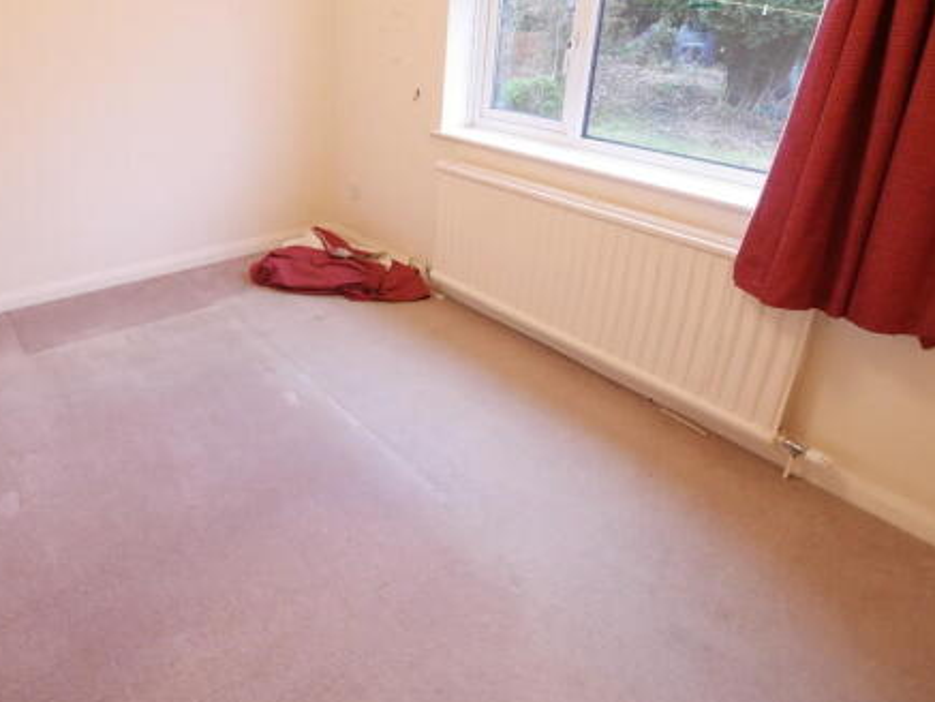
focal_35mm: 24
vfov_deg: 56.1
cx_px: 351
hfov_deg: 70.4
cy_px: 260
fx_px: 648
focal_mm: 9
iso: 3200
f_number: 4
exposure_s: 1/80
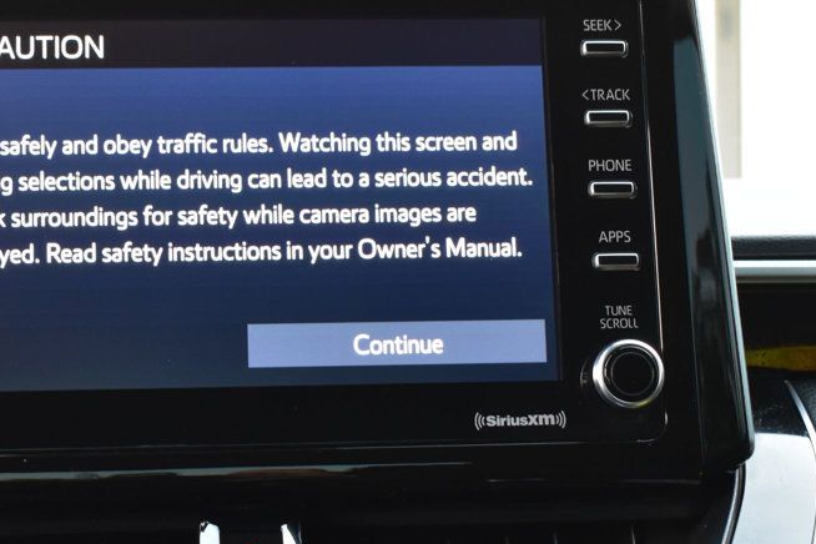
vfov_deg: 18.7
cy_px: 324
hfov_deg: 27.6
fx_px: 1650
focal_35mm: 73
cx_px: 260
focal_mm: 31
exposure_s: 1/15
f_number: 6.3
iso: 1100
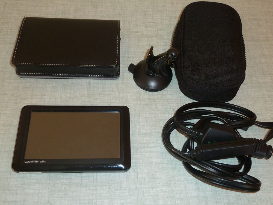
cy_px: 102
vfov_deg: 36.0
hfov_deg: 46.8
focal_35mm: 40
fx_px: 315
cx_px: 136
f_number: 3.6
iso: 250
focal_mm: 6.5
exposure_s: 1/30
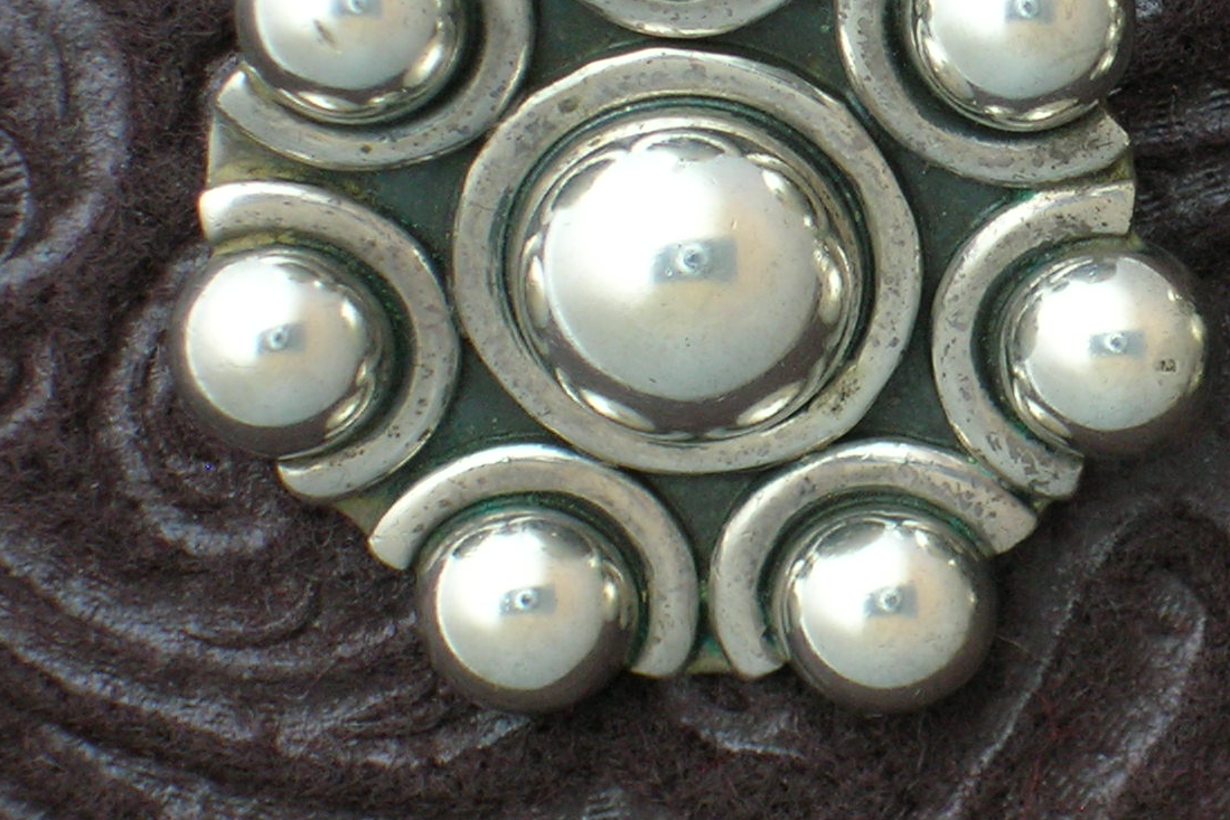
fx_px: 6355
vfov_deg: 7.4
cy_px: 248
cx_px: 1259
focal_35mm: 186
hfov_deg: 10.9
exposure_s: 1/3.5
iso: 75
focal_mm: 14.3
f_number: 4.4
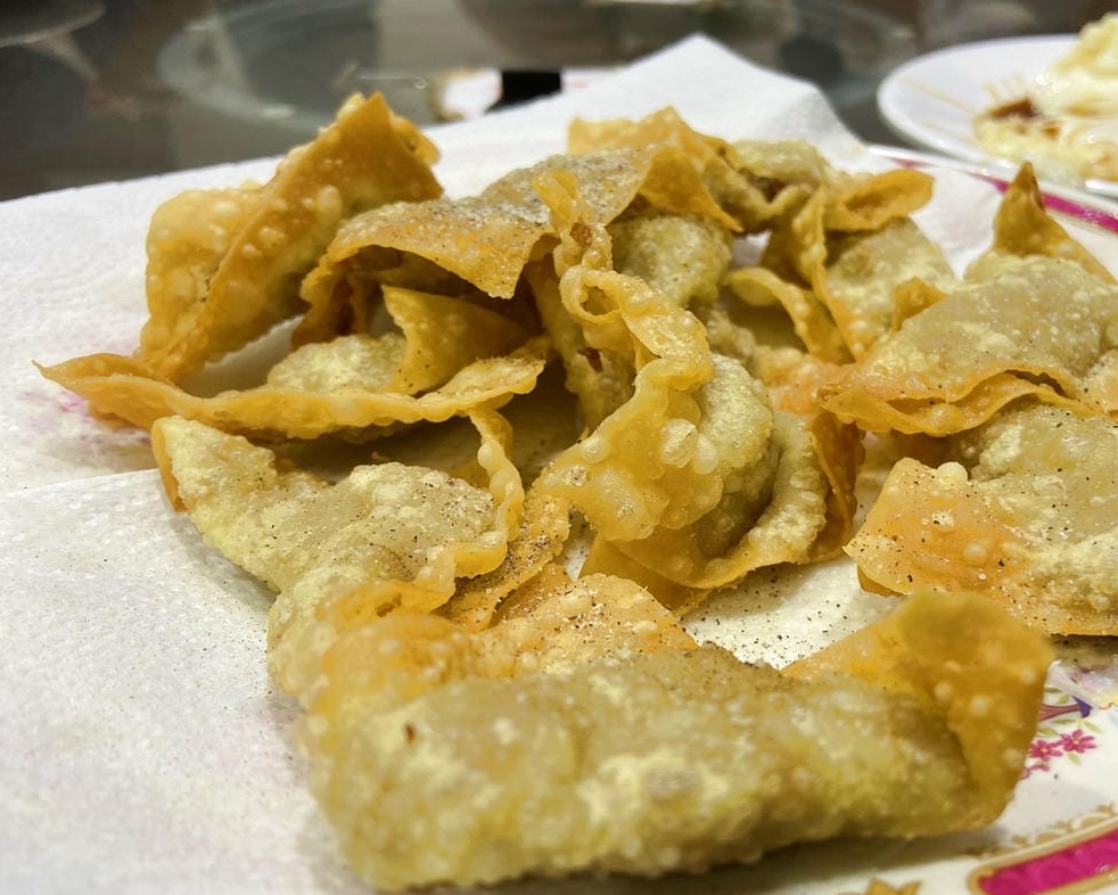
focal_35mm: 31
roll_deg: -0.3
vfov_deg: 47.1
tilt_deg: -32.8
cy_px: 460
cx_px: 676
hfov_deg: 56.7
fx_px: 1026
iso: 80
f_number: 1.8
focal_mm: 4.25
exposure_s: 1/60
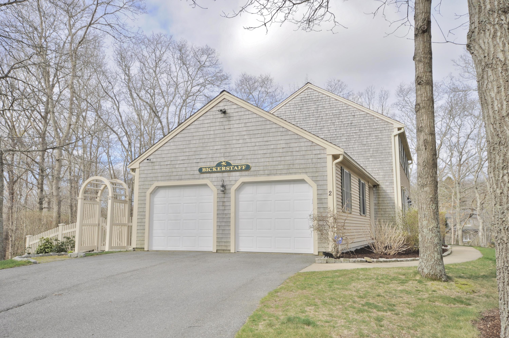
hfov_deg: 62.0
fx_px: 424
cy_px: 169
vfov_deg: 43.5
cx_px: 254
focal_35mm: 30
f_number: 9
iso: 200
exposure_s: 1/200
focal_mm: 20
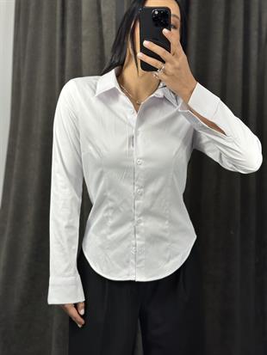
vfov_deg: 39.6
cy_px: 178
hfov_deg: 30.3
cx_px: 134
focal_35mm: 48
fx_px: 493
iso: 80
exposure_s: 1/141
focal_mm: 6.86
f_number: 1.78
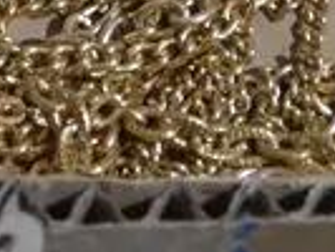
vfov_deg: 4.0
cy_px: -714
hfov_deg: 5.6
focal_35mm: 353
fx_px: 3419
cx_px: -81
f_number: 5.1
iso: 400
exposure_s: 1/60
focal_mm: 23
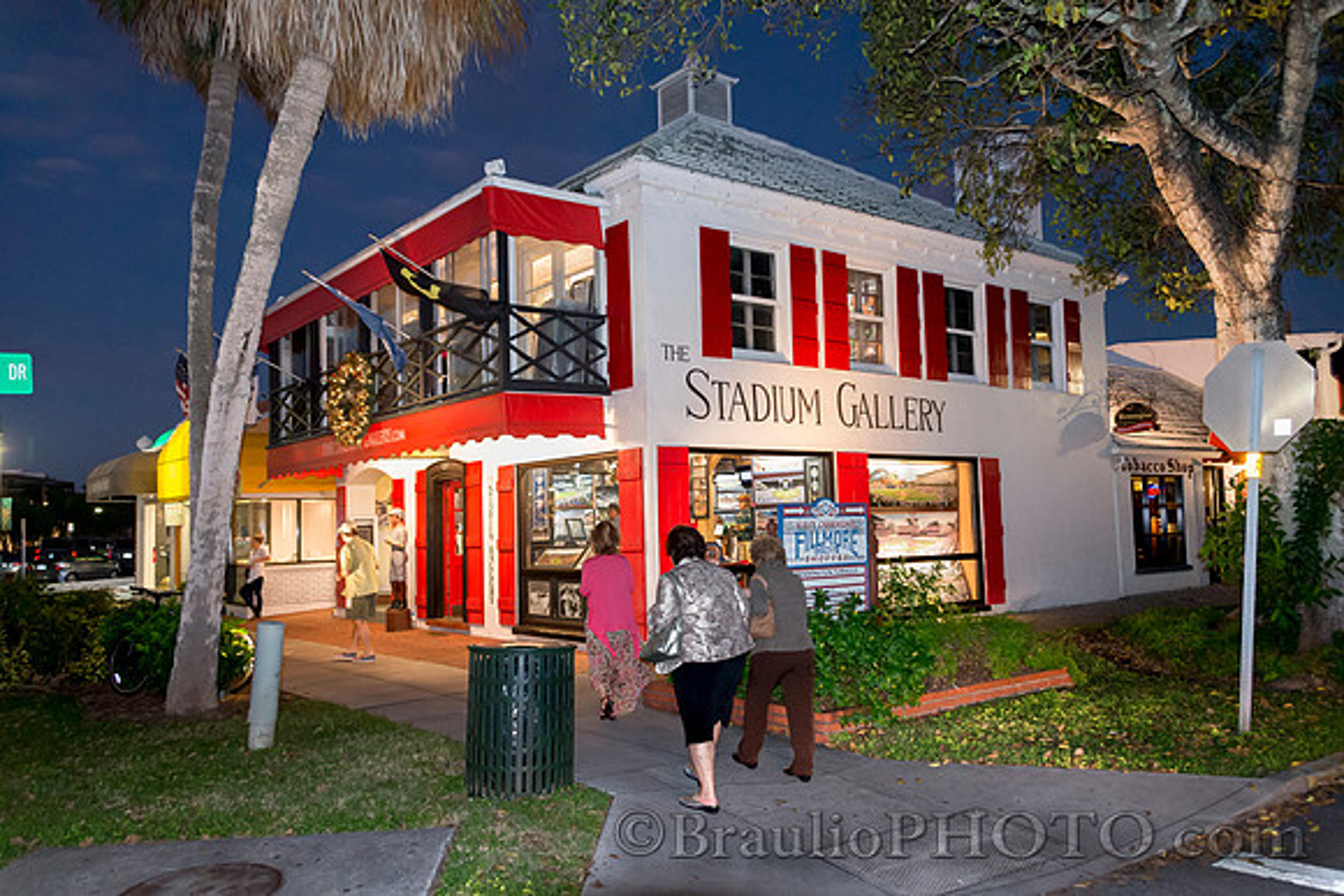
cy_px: 448
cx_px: 672
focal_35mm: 28
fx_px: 1046
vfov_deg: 46.4
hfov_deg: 65.5
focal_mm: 28
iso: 5000
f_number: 4
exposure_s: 1/100
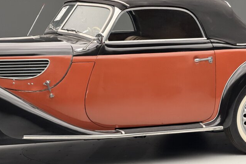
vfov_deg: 10.9
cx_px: 123
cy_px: 92
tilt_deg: -7.6
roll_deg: +0.2
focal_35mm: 126
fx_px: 861
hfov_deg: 16.3
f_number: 2.8
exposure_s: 1/49
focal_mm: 15.66
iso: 500
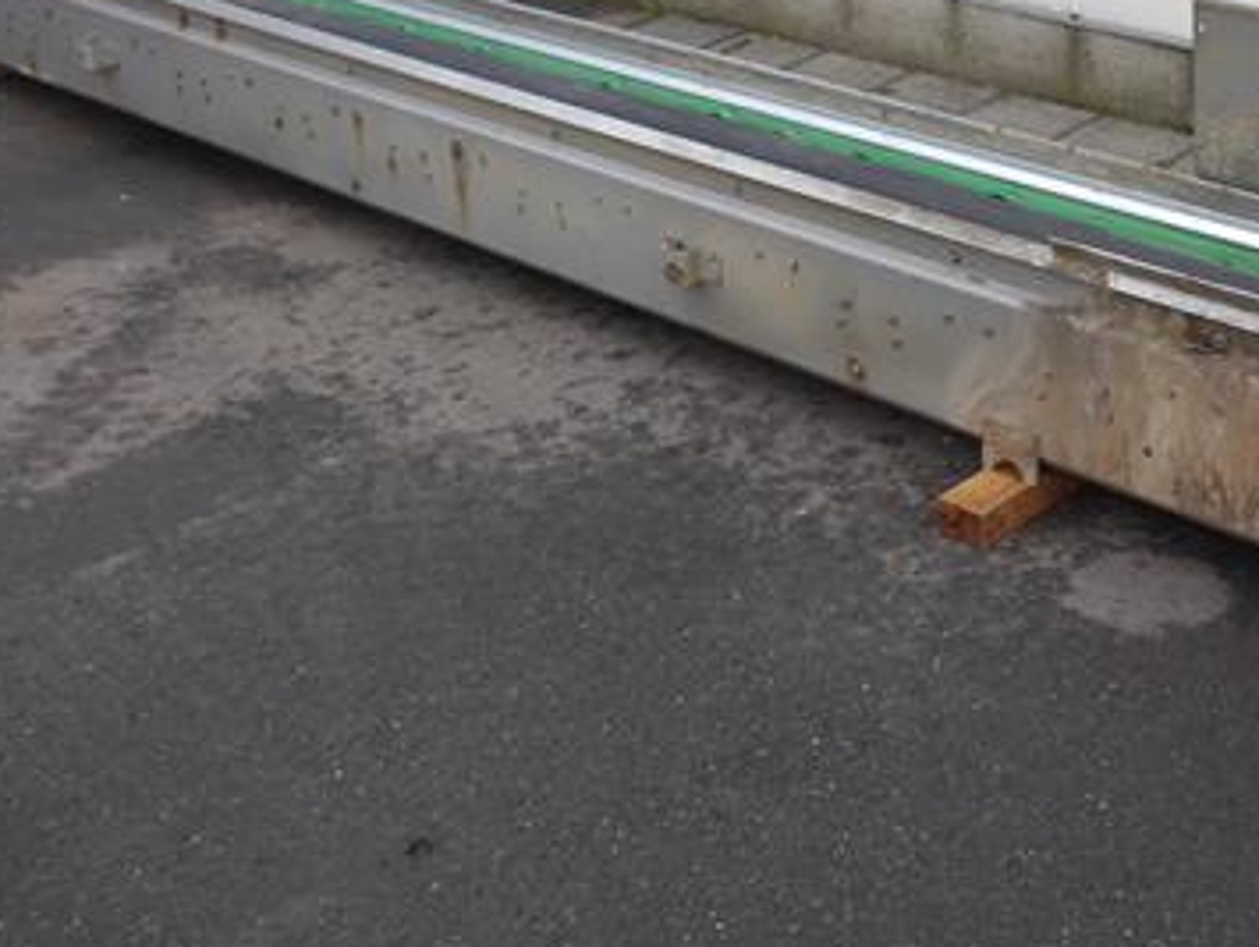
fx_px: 1966
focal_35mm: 54
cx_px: 885
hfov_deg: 35.0
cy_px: 287
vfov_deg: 26.9
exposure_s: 1/100
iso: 160
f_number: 3.5
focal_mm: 15
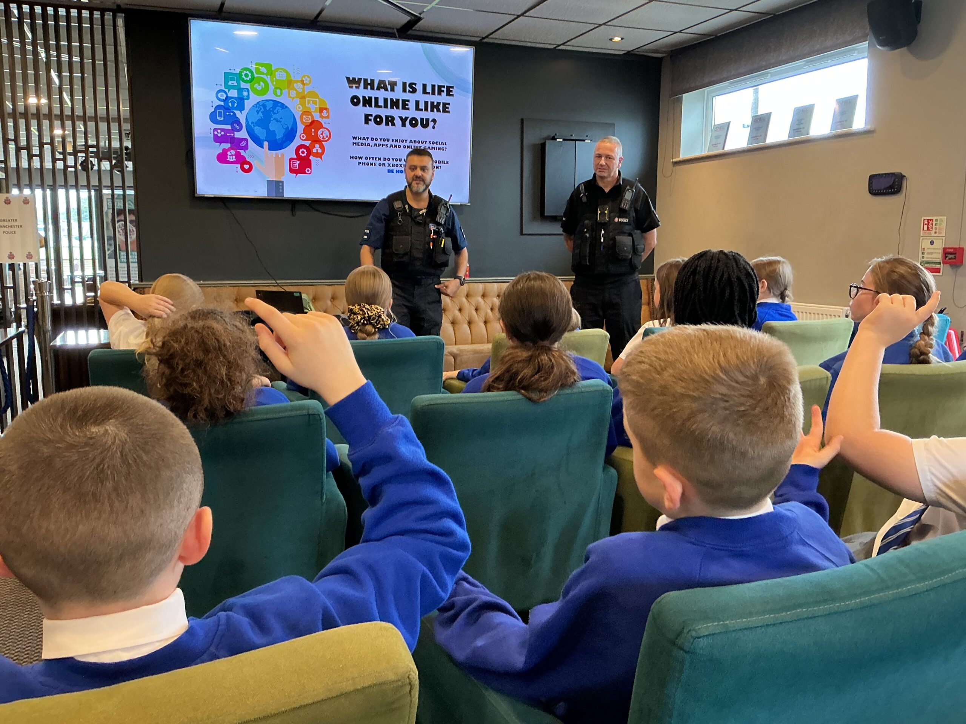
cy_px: 362
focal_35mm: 29
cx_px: 483
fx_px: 809
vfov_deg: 48.2
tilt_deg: -7.8
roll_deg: -0.4
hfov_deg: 61.7
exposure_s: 1/60
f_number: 1.8
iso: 100
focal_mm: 3
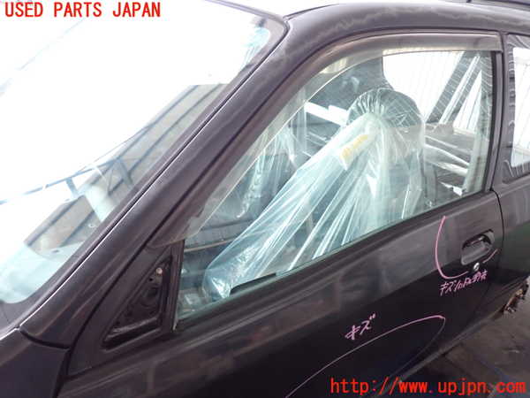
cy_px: 199
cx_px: 265
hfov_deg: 69.4
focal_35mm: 25
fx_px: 383
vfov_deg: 54.9
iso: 640
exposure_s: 1/30
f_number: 8
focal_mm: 4.5
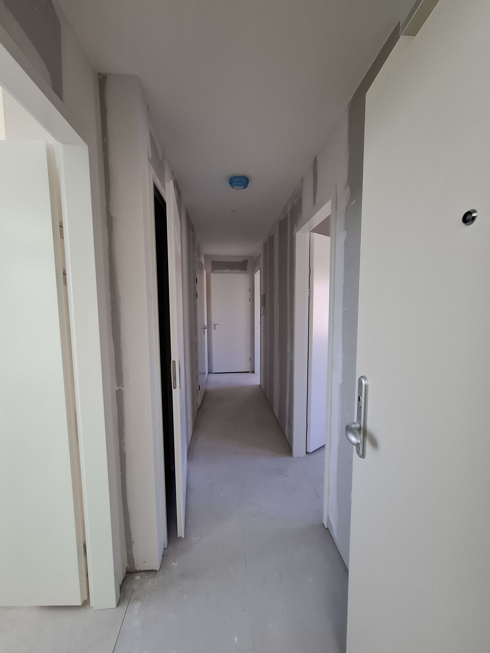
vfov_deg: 106.2
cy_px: 326
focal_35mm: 13
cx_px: 245
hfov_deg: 89.9
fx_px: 245
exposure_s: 1/50
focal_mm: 1.74
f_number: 2.2
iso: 64
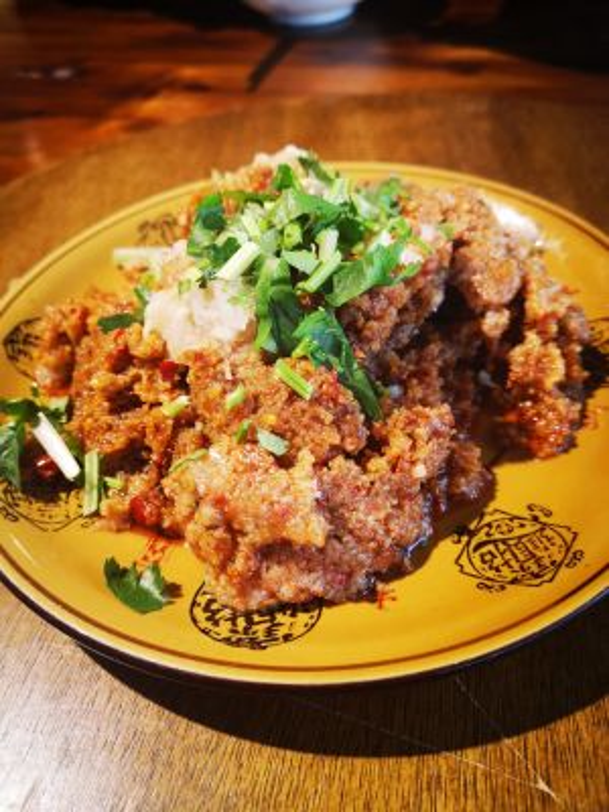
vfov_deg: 65.3
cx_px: 304
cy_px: 406
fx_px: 633
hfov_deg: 51.4
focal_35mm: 27
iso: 125
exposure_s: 1/100
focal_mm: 5.58
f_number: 1.8
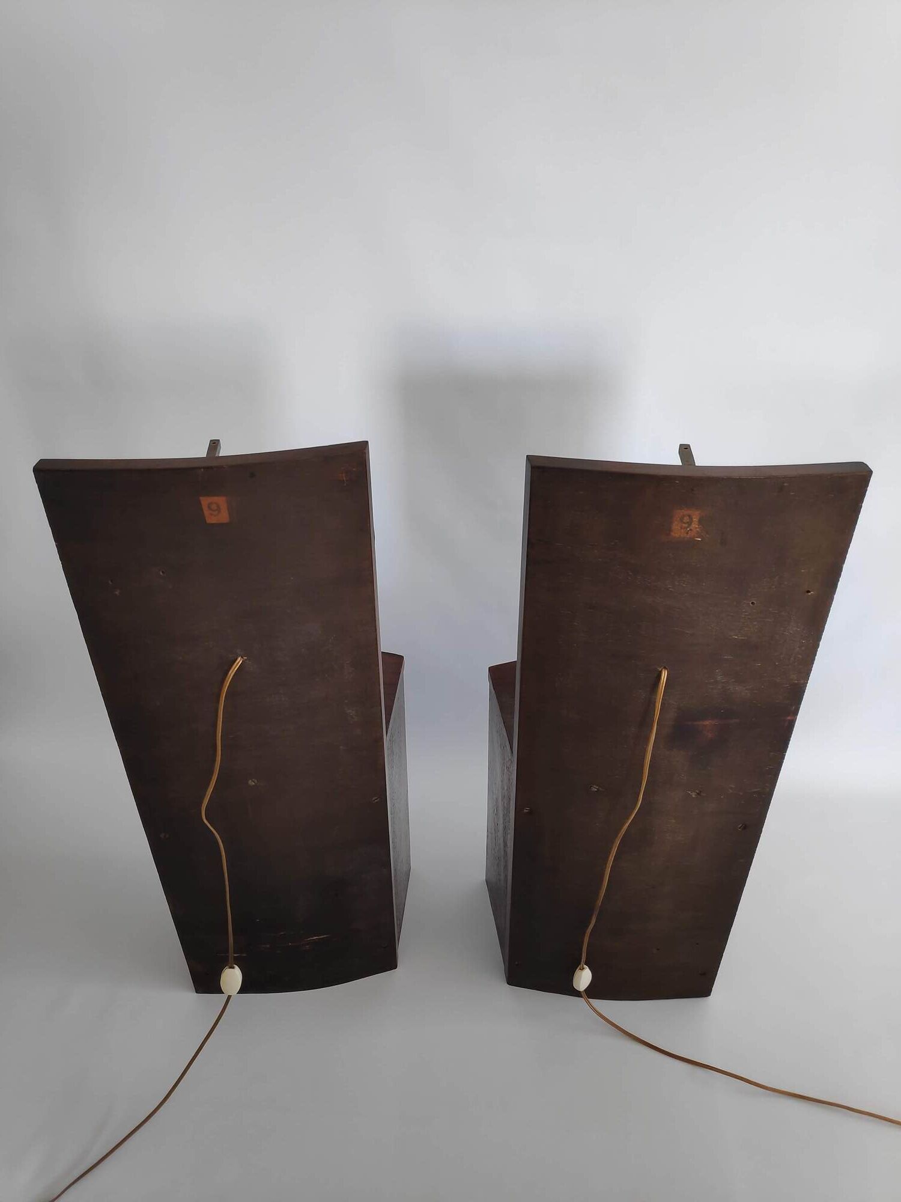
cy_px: 601
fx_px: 694
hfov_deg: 66.0
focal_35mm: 20
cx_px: 450
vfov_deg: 81.7
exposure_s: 1/100
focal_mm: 3.94
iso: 224
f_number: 1.9
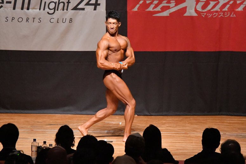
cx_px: 123
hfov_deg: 8.1
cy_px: 82
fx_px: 1742
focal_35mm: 255
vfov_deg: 5.4
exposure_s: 1/400
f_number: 5.6
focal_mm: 170
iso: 12800
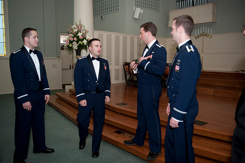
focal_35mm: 32
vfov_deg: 41.1
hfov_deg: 58.7
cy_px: 82
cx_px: 122
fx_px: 218
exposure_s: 1/500
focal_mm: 32
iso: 800
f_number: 2.8
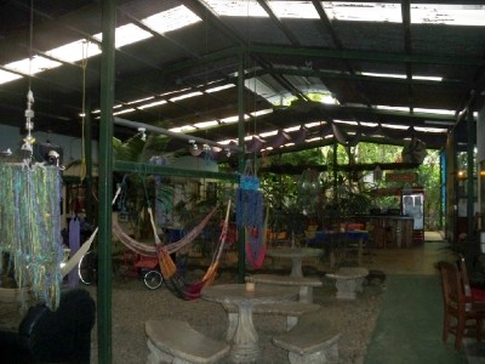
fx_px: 490
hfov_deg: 52.6
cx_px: 242
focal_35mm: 35
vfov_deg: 40.7
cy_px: 182
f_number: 3.1
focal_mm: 6.3
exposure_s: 1/60
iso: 400
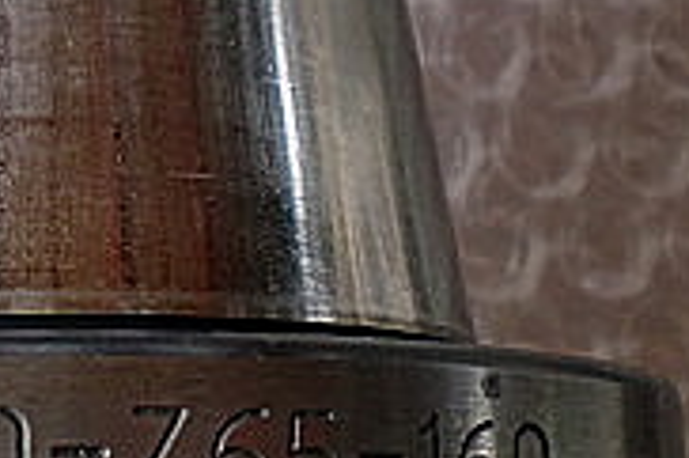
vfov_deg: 10.6
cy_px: -15
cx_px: 15
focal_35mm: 128
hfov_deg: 15.7
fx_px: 2448
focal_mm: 6.3
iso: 64
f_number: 3.1
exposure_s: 1/100
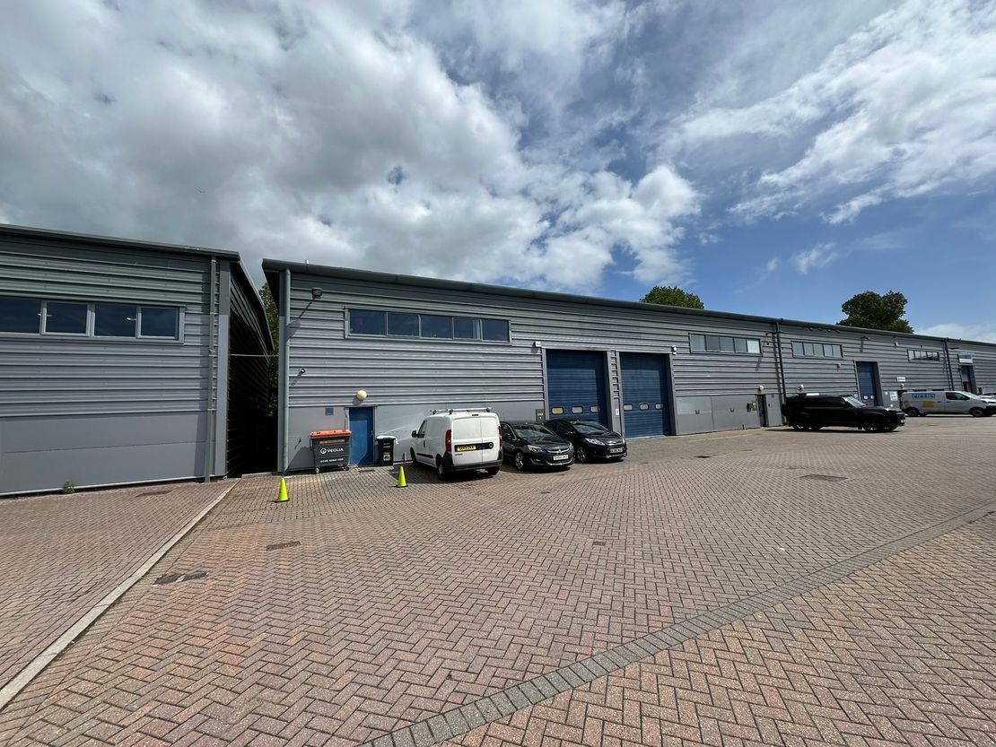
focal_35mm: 14
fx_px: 403
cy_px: 374
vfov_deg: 85.7
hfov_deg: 102.1
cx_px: 498
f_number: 2.2
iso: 50
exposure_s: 1/3610
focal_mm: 2.22
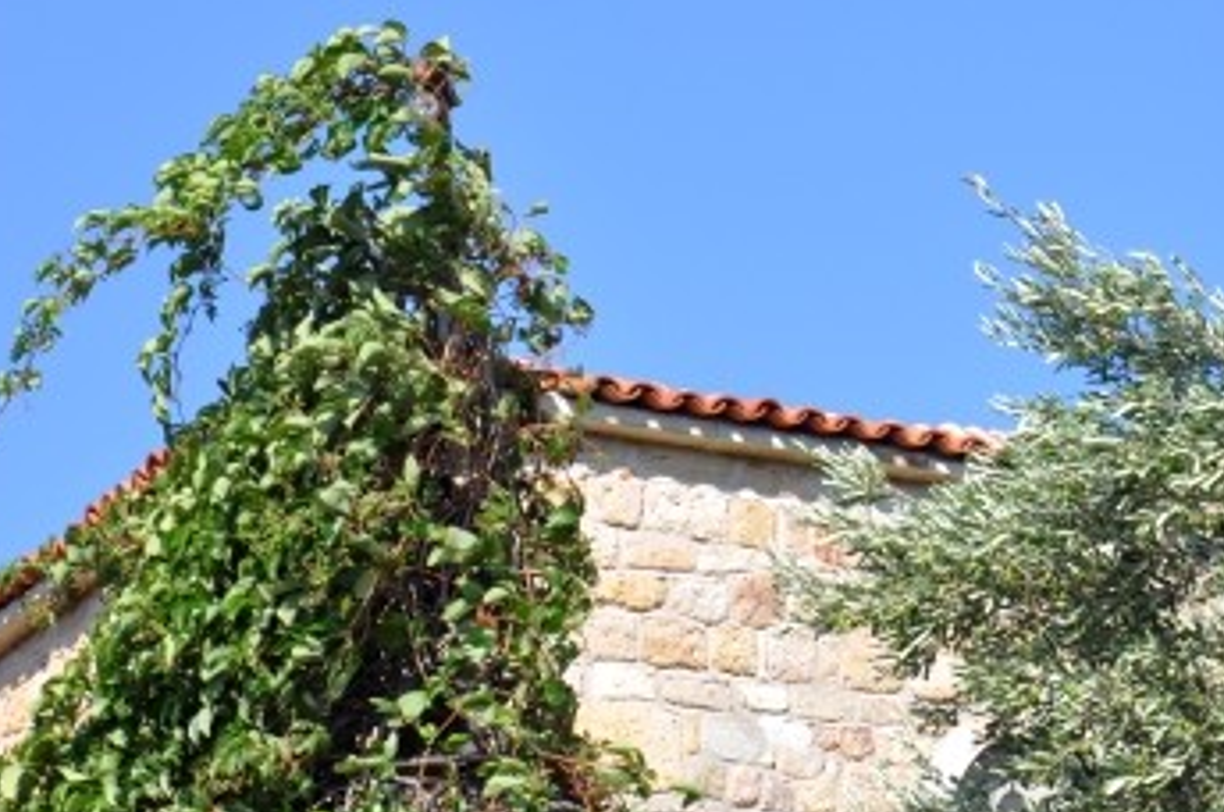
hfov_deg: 10.6
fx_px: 6550
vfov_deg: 7.1
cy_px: 280
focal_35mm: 193
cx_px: 1028
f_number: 9
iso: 200
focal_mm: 66
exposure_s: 1/320
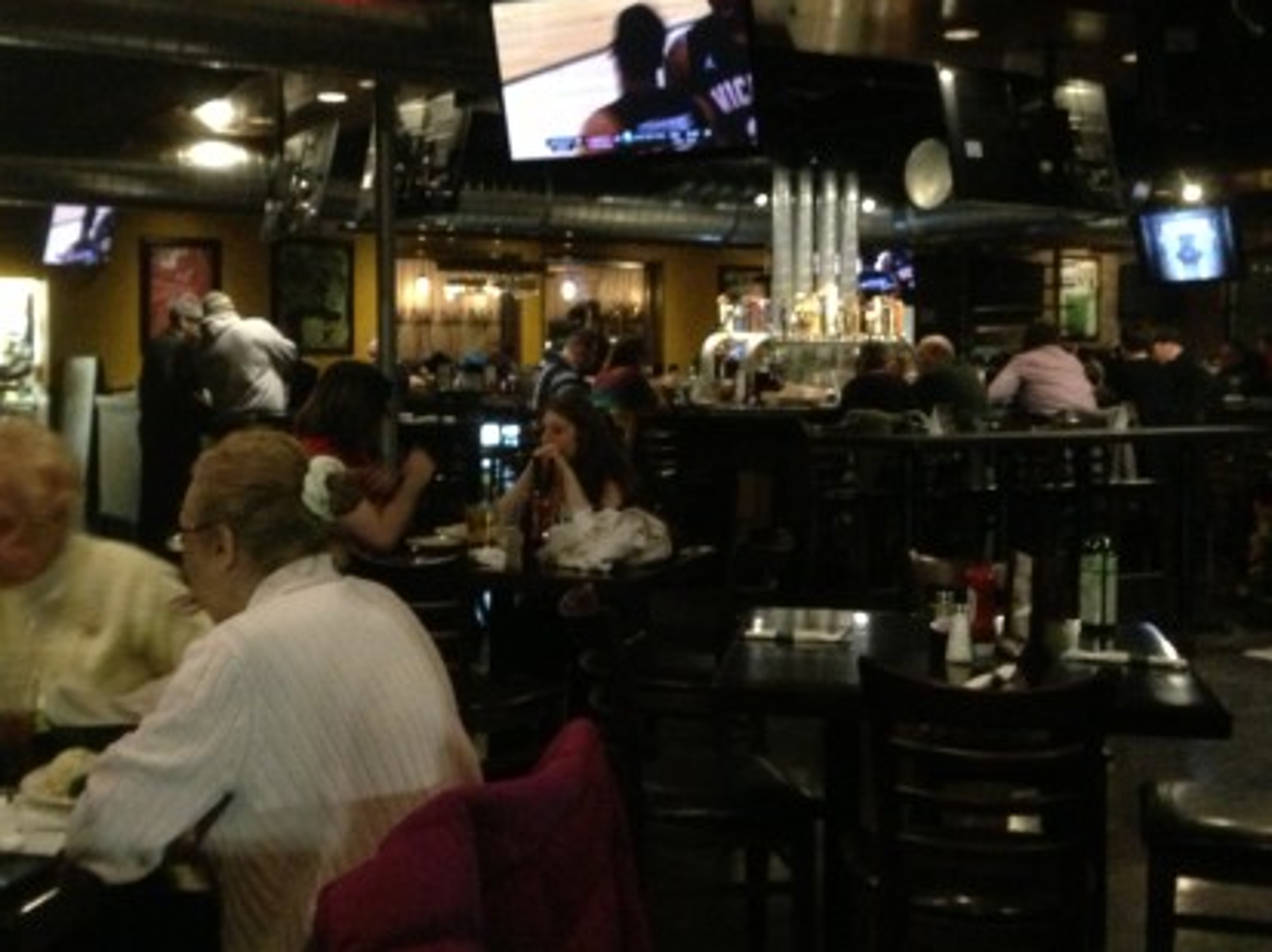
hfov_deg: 39.7
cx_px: 576
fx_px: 1762
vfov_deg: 30.2
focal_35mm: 48
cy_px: 416
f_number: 2.4
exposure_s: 1/15
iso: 800
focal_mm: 4.13
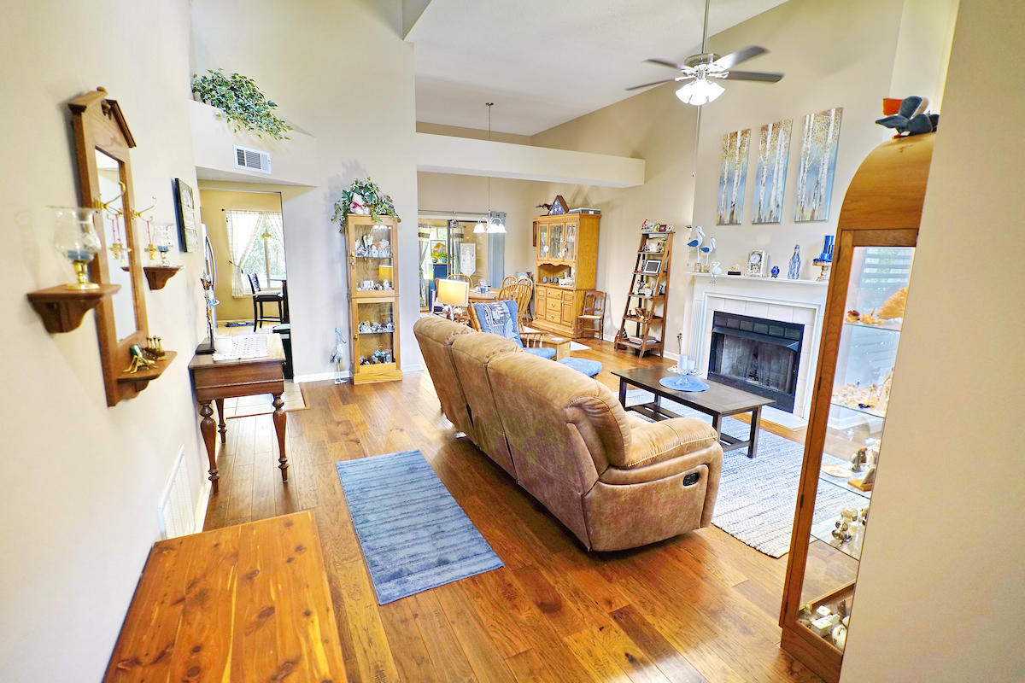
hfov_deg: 93.3
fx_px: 484
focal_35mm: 17
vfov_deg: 70.4
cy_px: 342
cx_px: 512
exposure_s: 1/80
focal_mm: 17
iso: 640
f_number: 2.8
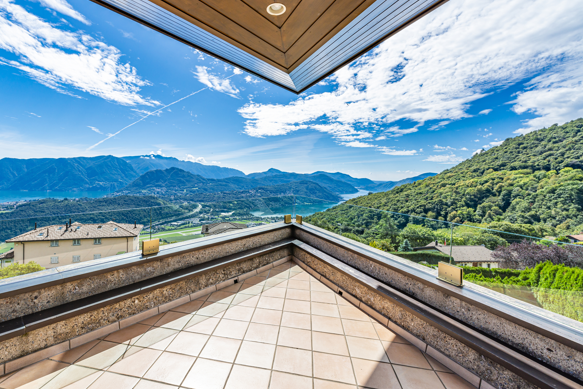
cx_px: 251
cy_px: 179
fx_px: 259
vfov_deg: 73.7
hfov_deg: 96.1
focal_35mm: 16
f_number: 9
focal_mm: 14
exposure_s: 1/640
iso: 100
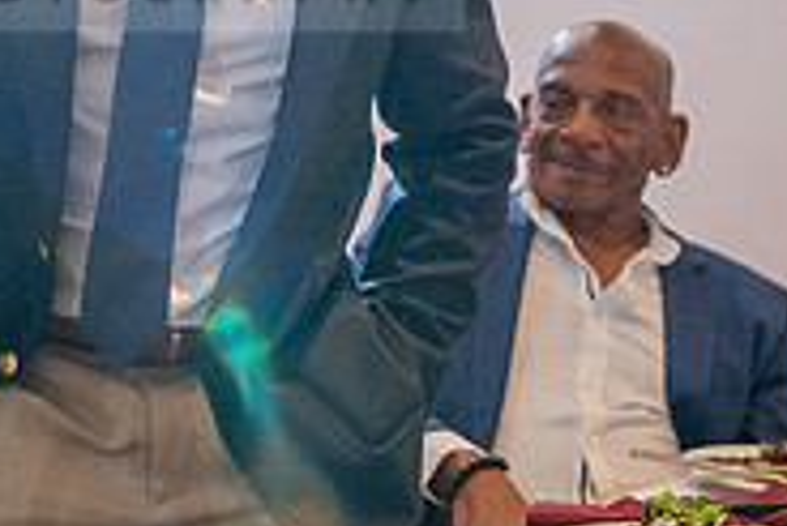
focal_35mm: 139
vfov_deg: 9.8
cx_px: 103
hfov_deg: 14.6
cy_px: -71
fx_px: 3041
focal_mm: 44
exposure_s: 1/200
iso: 3200
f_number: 4
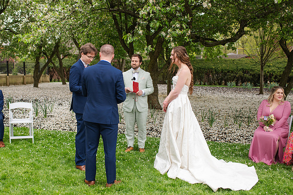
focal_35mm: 44
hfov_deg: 44.5
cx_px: 110
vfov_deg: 30.7
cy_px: 100
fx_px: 355
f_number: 3.2
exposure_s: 1/640
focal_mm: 35
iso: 320
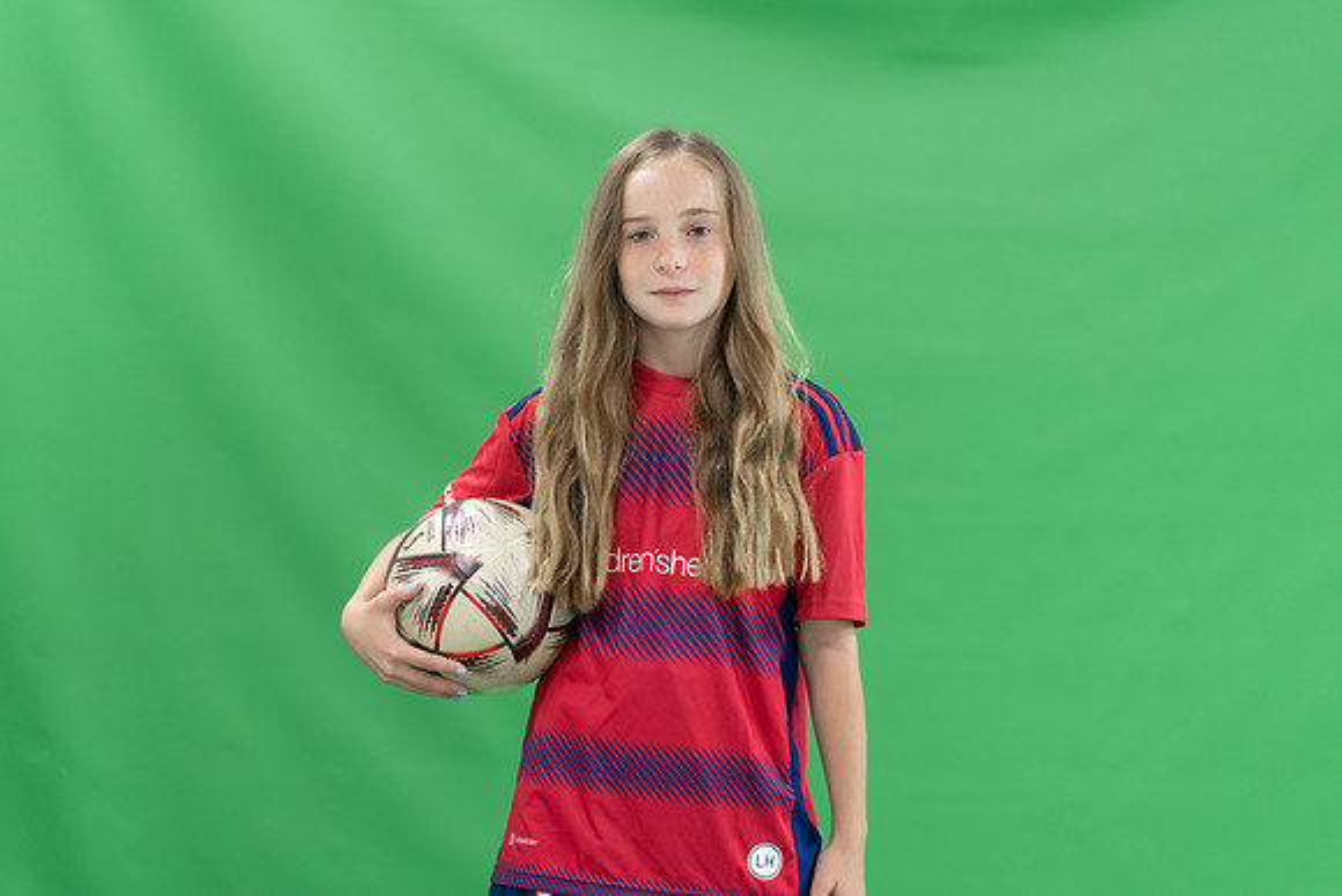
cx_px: 671
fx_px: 5420
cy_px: 448
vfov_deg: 9.4
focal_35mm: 145
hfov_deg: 14.1
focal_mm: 143
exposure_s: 1/250
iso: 1000
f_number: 2.8
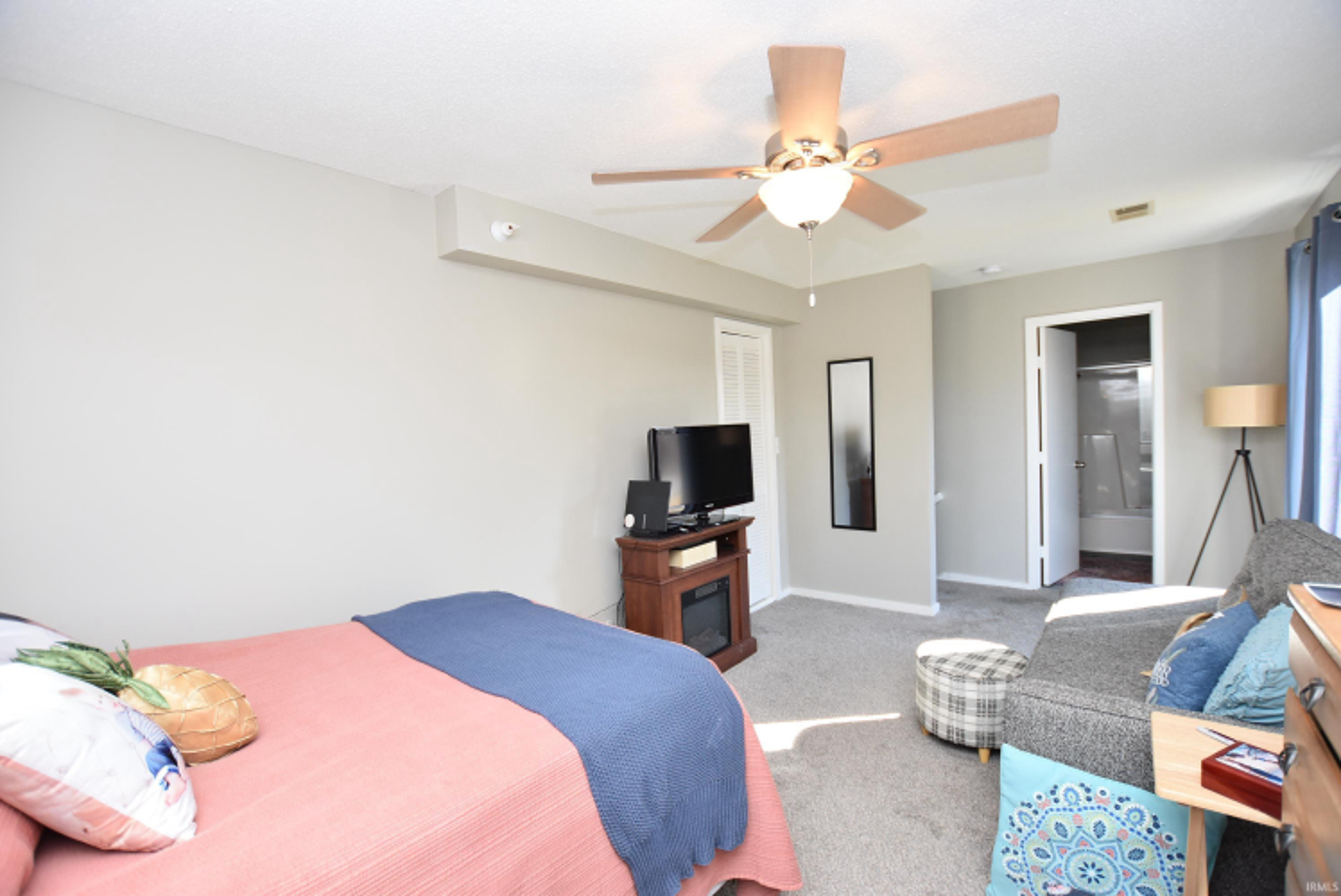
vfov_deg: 77.4
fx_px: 559
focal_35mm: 15
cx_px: 670
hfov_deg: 100.3
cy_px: 448
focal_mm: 10
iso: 800
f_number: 3.5
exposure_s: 1/200
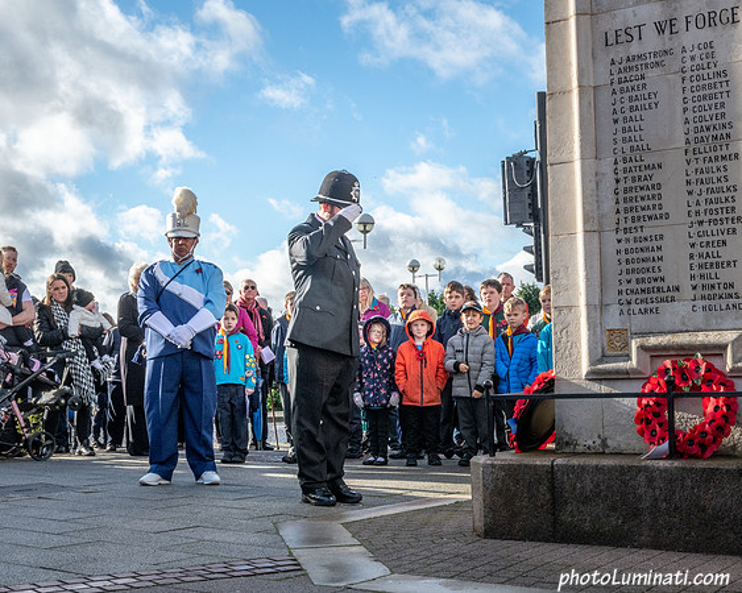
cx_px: 359
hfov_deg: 34.2
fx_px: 1206
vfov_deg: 27.6
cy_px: 298
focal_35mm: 55
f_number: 18
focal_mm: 38
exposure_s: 1/250
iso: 640
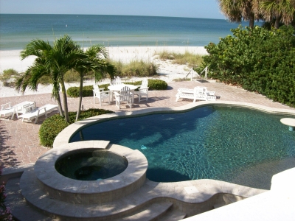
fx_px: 307
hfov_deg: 51.4
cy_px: 110
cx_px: 148
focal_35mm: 36
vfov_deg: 39.7
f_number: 4.8
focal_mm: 6
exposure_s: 1/579
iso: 80
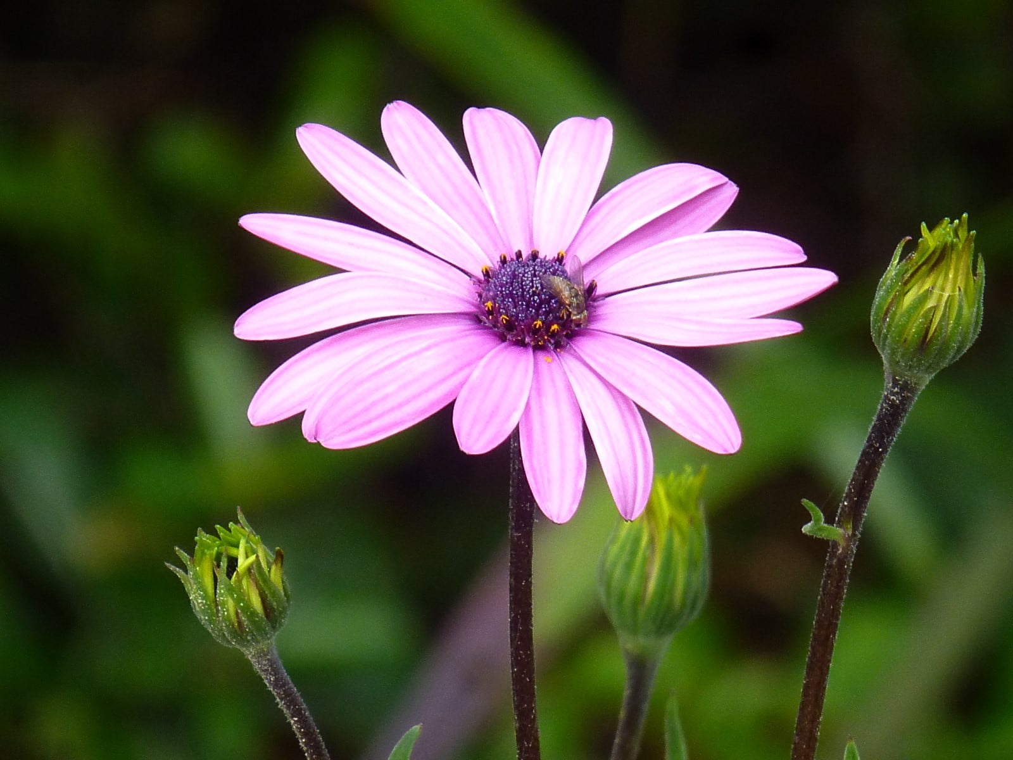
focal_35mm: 810
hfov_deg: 2.4
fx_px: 23704
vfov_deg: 1.8
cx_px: 506
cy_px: 380
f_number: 6.4
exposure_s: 1/125
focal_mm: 86
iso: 200
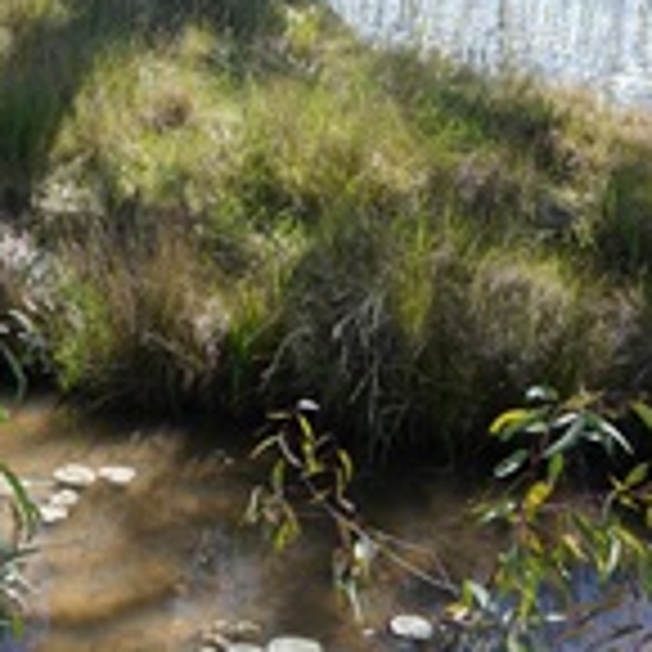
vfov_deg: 20.0
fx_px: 1811
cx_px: -49
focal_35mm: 85
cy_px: 47
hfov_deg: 19.6
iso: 250
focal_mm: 29
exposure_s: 1/200
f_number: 8
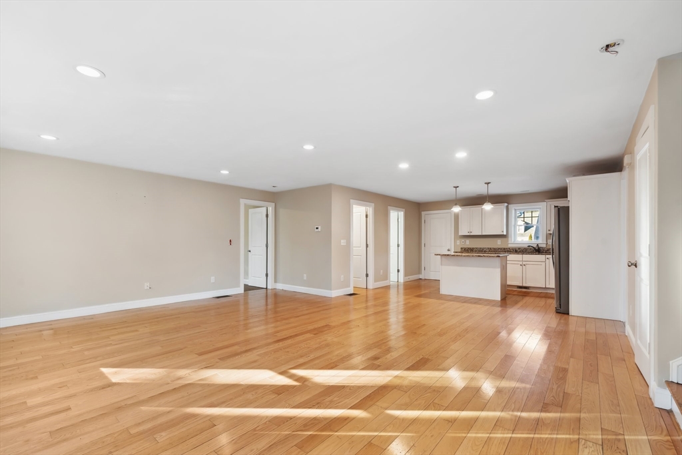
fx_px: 265
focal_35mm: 14
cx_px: 341
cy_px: 228
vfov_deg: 81.2
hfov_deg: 104.2
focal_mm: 14
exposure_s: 1/10
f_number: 8
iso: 400
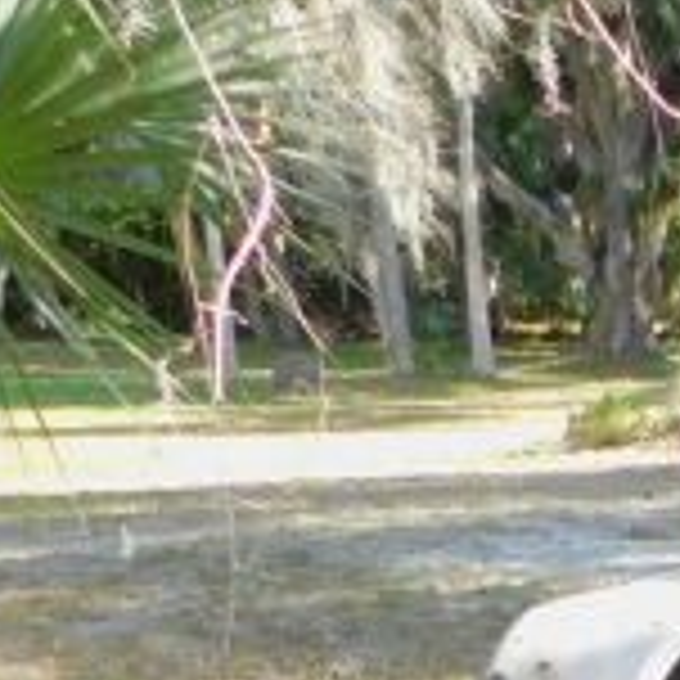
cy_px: 1036
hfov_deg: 13.6
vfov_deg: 14.9
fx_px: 2400
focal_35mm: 108
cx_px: 1387
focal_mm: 4
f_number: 3
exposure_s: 1/200
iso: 125
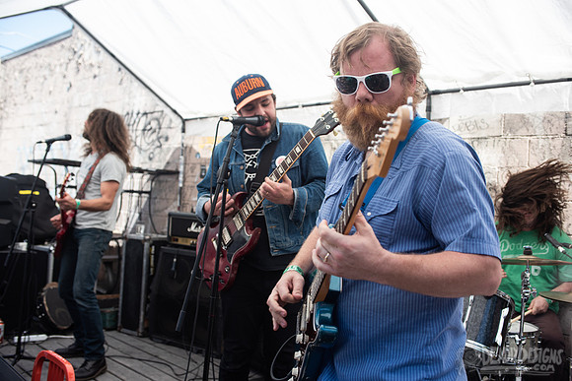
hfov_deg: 54.4
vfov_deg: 37.9
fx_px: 556
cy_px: 190
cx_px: 286
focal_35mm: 35
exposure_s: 1/640
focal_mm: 35
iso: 320
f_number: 4
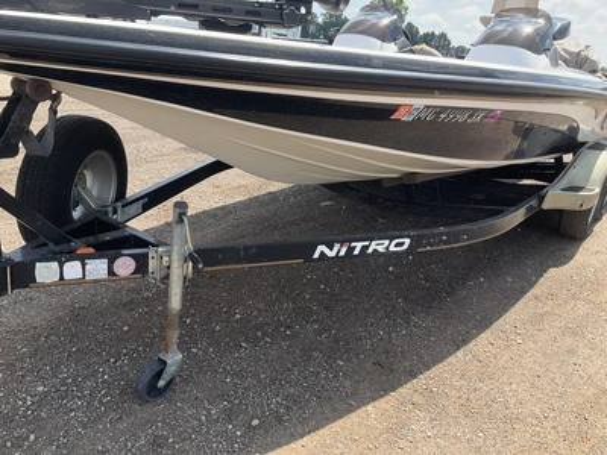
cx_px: 304
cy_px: 228
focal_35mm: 29
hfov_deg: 61.7
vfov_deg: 48.2
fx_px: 509
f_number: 1.8
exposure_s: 1/620
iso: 25
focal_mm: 3
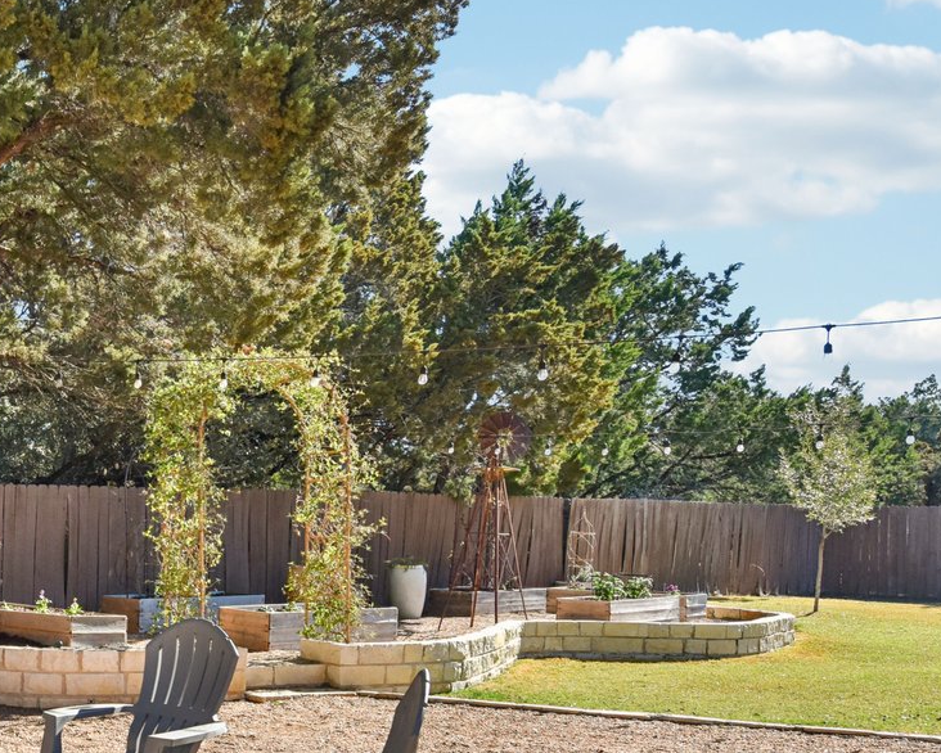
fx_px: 1170
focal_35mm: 42
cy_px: 543
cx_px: -81
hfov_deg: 37.2
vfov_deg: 35.1
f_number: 8
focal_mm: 16
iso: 800
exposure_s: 1/1000
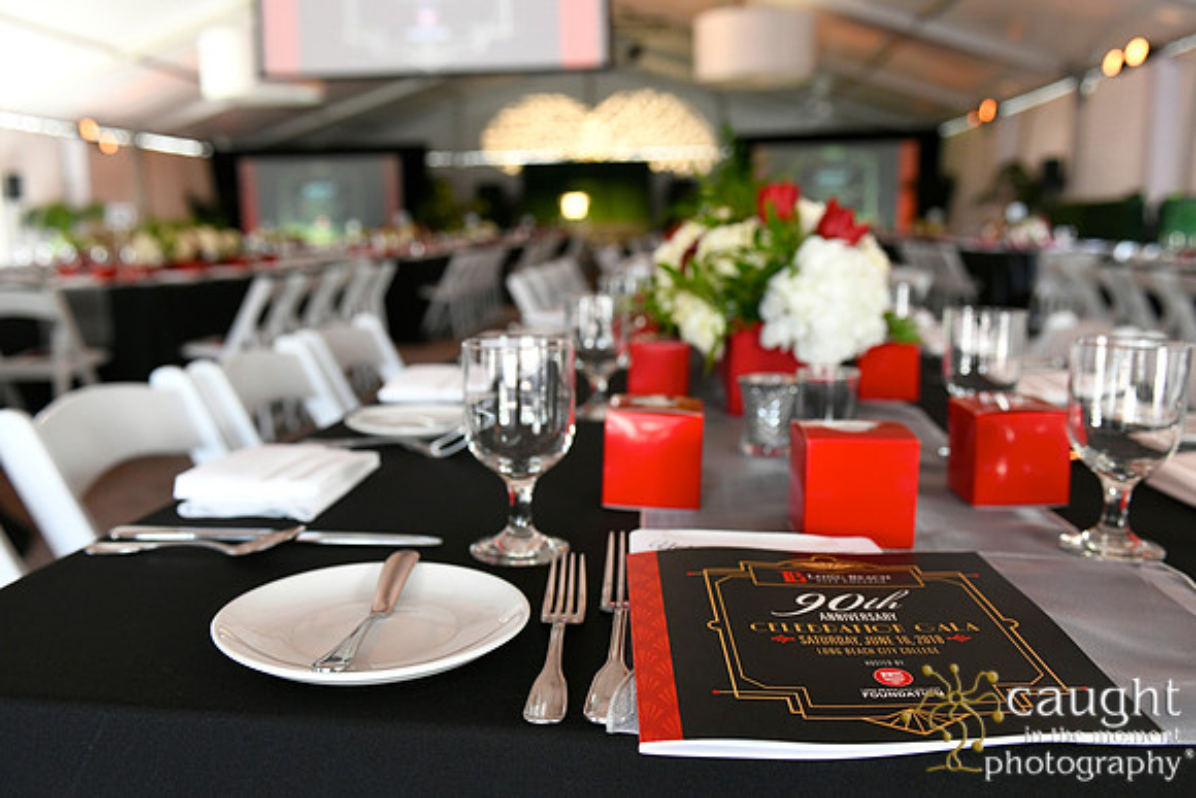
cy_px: 399
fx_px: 1063
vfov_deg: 41.1
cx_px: 598
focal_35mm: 32
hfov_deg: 58.7
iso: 1600
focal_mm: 32
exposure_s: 1/125
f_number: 4
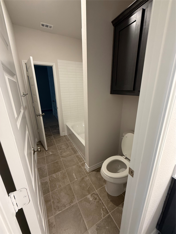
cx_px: 88
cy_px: 117
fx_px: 95
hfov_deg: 85.7
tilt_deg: -16.9
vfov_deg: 102.1
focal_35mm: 14
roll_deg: -0.5
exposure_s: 1/60
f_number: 2.2
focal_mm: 2.22
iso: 320
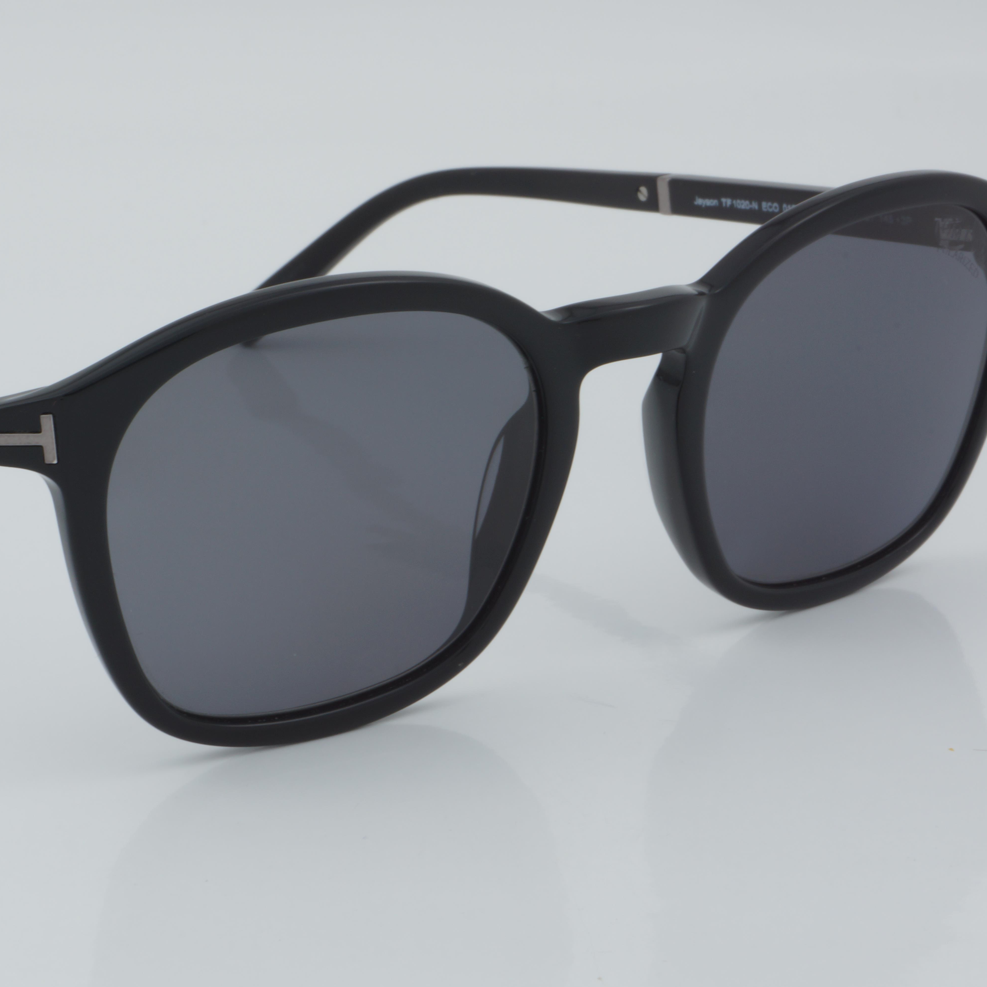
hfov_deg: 16.4
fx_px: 3408
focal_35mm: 106
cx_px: 309
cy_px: 492
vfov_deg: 16.5
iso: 100
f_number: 32
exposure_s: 1/4
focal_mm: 55
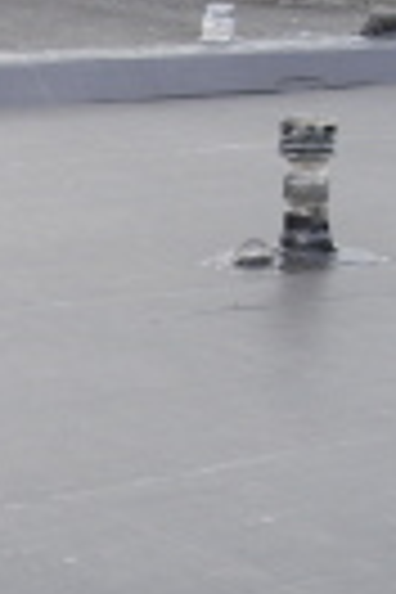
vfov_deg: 13.4
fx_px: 2524
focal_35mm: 153
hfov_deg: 8.8
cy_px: 378
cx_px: -194
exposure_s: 1/200
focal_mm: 7.9
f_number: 2.8
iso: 64
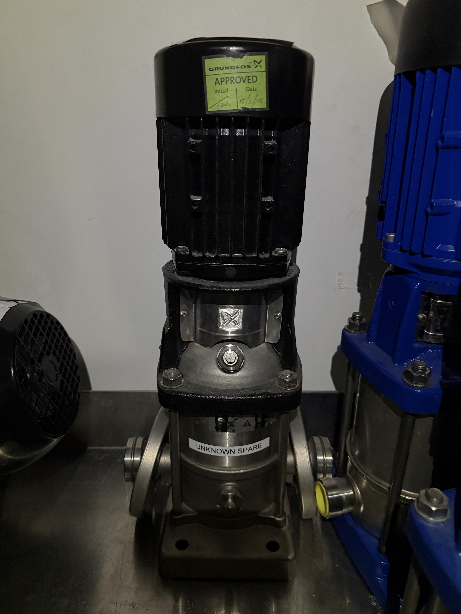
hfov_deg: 56.8
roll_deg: -1.3
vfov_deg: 71.6
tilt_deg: -23.4
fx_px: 426
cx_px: 230
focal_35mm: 24
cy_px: 307
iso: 1250
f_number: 1.78
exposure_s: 1/29
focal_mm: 6.76
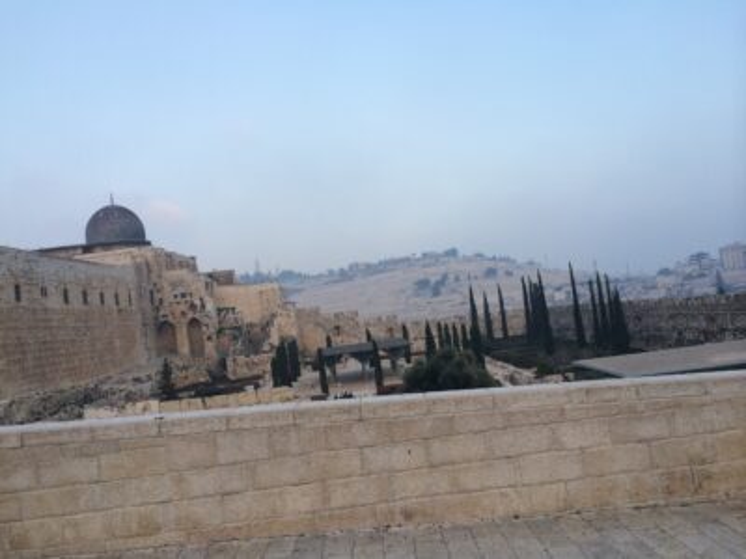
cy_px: 280
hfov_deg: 60.0
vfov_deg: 46.8
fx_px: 647
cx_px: 373
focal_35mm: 30
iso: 32
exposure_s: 1/419
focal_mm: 4.12
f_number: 2.2
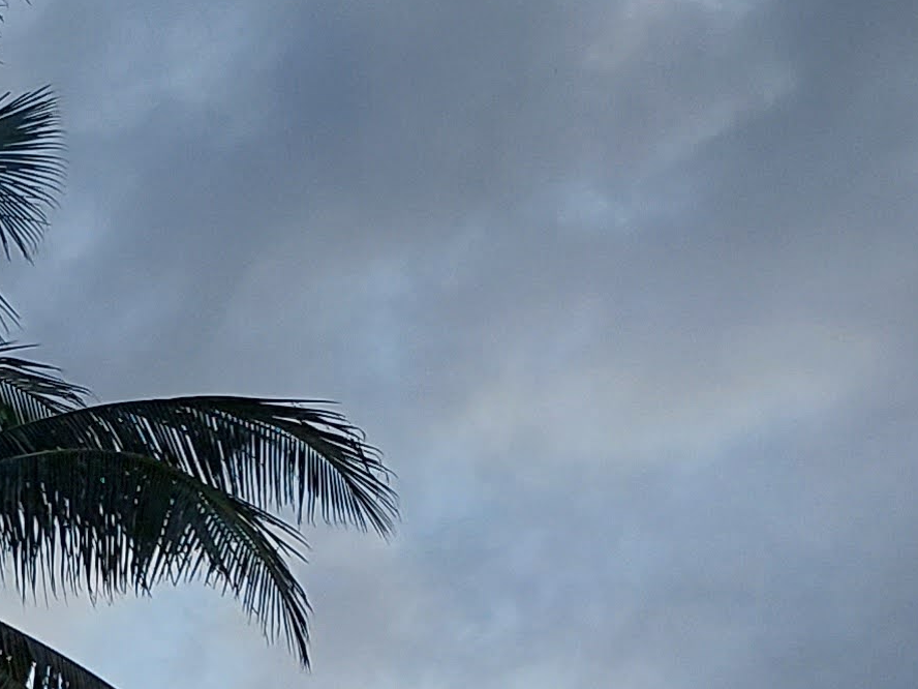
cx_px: -1130
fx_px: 3315
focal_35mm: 125
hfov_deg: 12.9
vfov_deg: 10.6
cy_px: 1491
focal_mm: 5.23
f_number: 1.8
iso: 25
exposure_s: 1/127
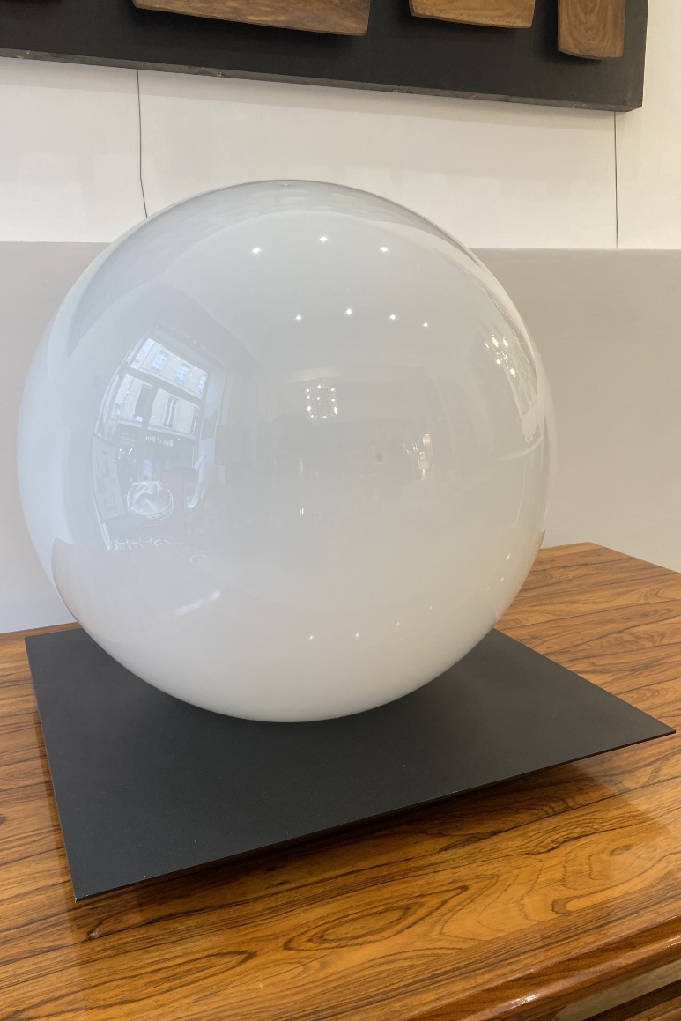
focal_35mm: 28
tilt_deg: -12.4
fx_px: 794
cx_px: 307
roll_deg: +0.3
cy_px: 514
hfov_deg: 46.3
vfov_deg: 65.5
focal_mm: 4.25
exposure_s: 1/100
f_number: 1.8
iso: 80
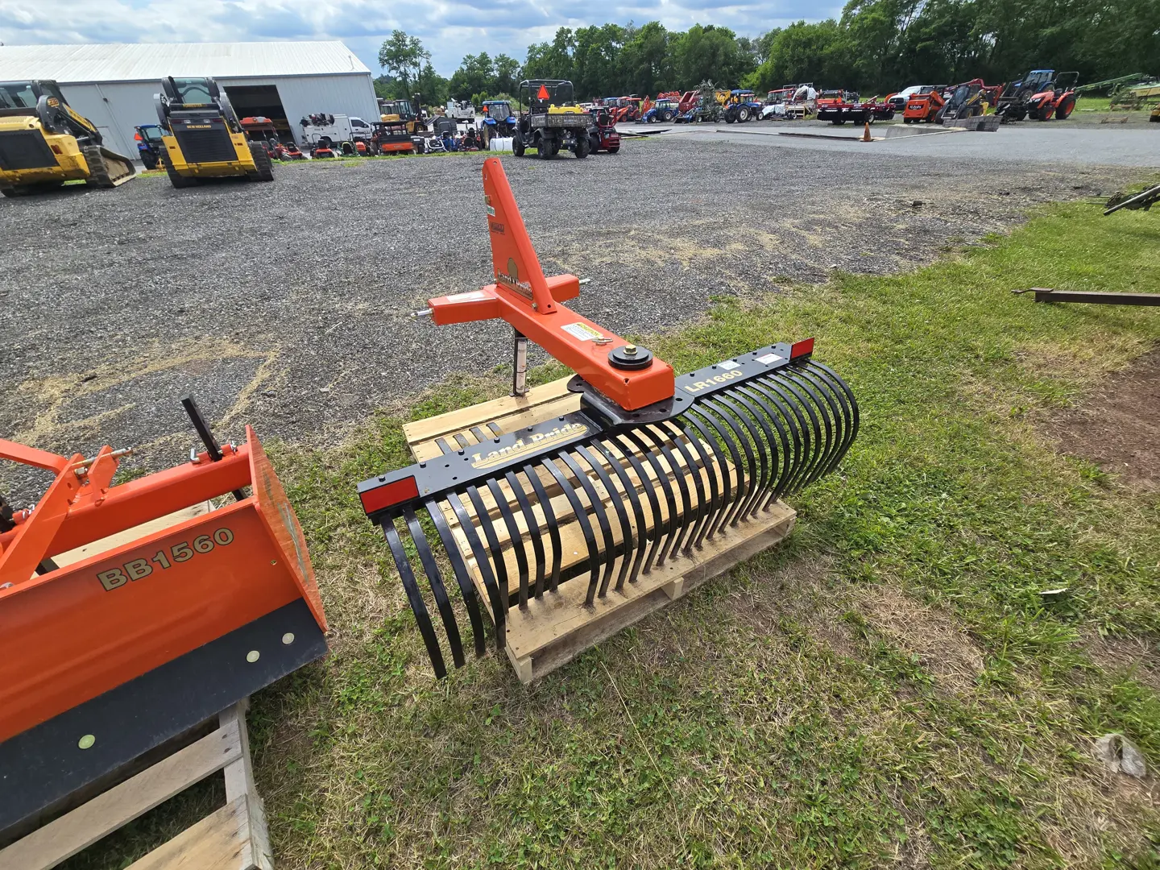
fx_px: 436
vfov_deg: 89.9
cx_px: 580
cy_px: 435
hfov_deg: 106.2
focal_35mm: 13
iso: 50
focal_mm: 2.2
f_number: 2.2
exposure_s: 1/1874
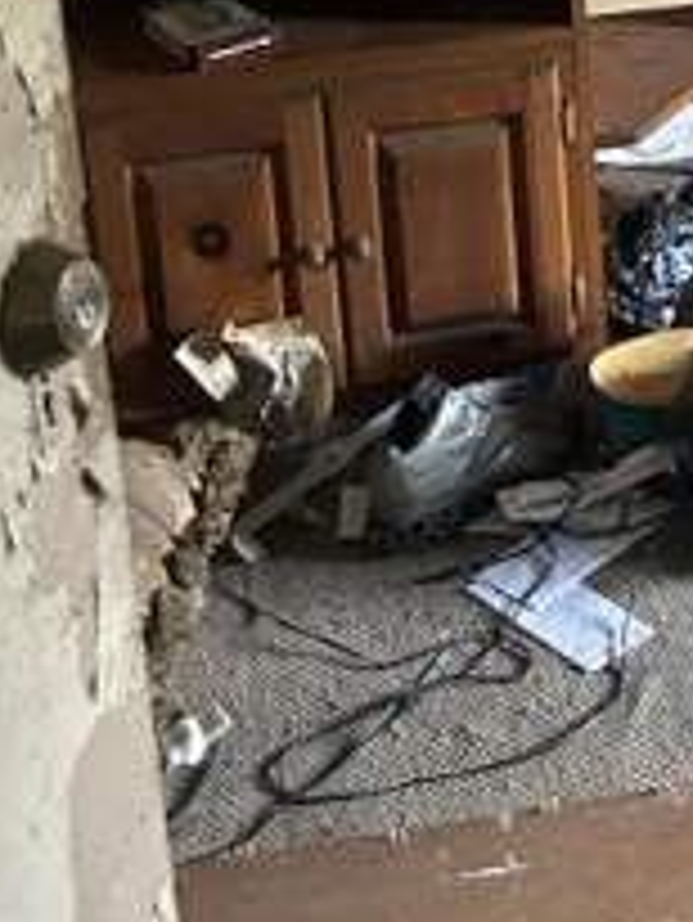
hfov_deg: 17.8
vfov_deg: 22.1
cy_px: -211
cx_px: 670
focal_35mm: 81
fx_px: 2160
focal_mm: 5.7
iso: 500
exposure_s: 1/40
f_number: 1.5
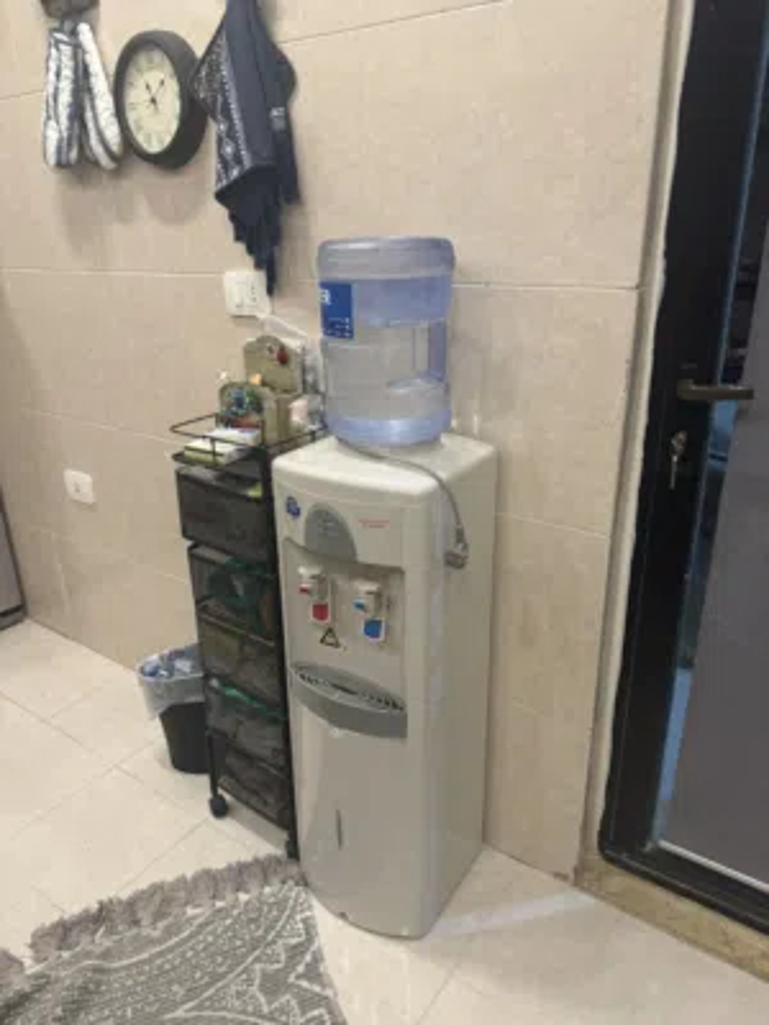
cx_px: 384
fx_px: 711
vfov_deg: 71.6
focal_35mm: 24
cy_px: 512
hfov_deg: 56.8
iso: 160
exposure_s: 1/50
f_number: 1.78
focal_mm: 6.76
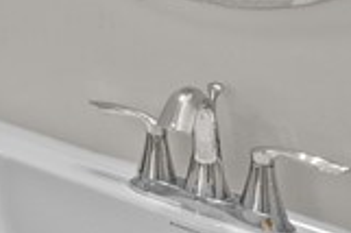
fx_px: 789
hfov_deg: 14.5
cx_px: -515
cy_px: -246
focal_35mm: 81
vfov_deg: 14.0
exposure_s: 1/30
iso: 1600
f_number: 6.3
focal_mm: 12
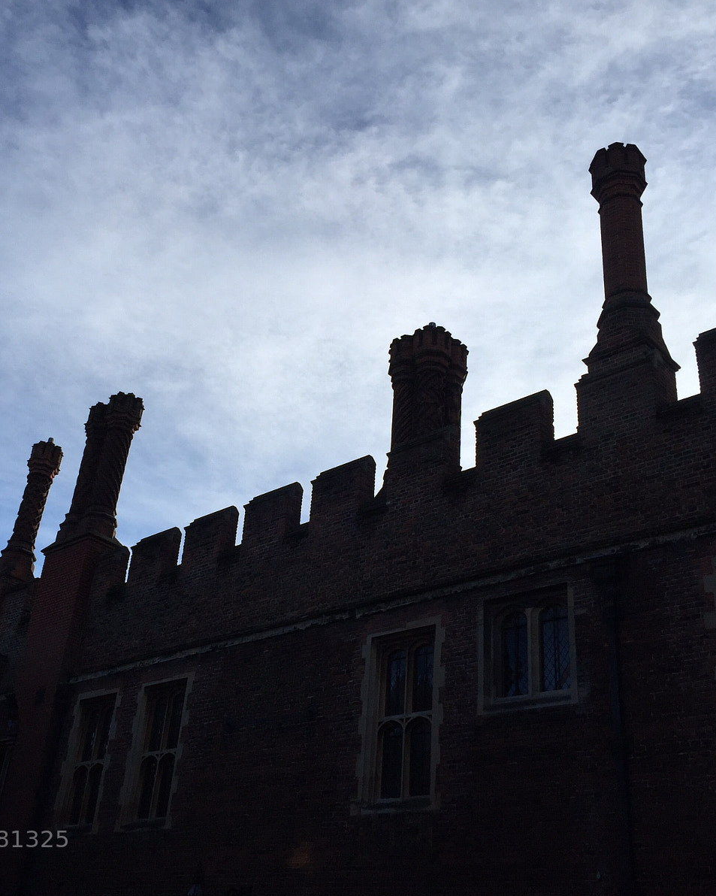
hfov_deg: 38.9
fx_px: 1007
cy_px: 447
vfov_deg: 47.9
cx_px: 276
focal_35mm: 38
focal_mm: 4.15
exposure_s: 1/2475
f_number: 2.2
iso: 32
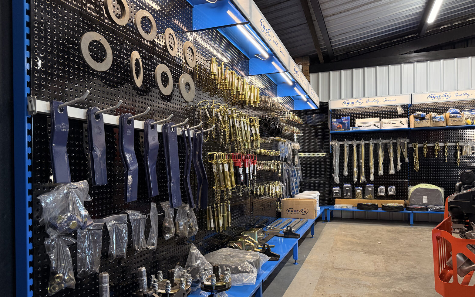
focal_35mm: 26
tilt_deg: -0.1
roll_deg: +1.0
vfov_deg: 47.5
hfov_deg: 70.4
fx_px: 337
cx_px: 239
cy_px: 164
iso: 200
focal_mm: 6.76
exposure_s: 1/100
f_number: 1.78
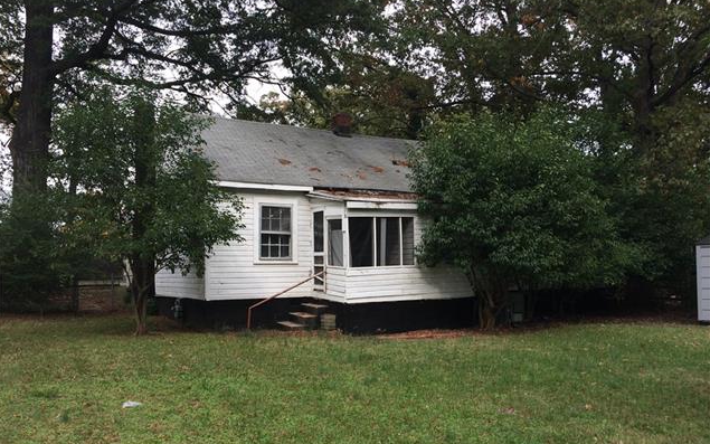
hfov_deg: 61.2
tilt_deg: -3.3
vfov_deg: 40.5
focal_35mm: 31
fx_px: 600
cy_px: 256
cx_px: 353
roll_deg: +0.8
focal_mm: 4.15
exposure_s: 1/441
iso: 32
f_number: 2.2
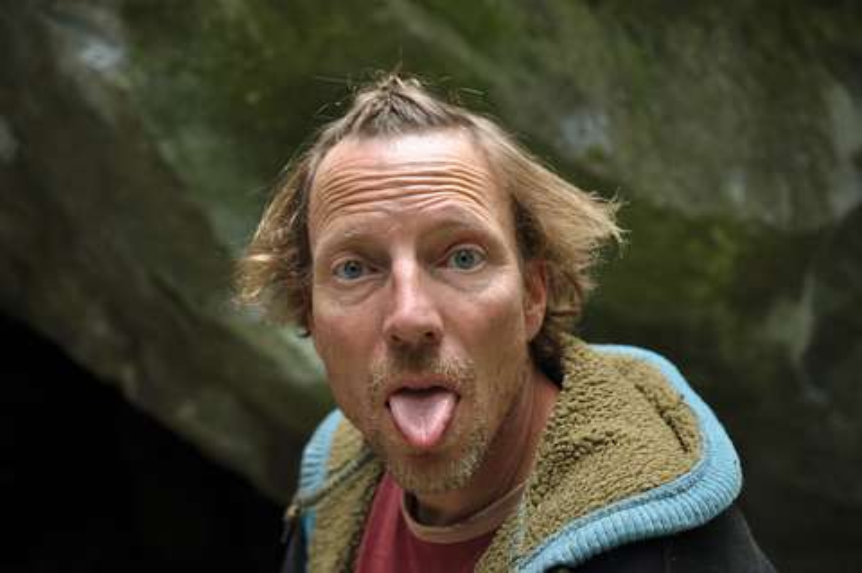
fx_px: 1256
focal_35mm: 52
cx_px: 431
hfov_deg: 37.9
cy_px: 286
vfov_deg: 25.7
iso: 200
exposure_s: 1/125
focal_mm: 35
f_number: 2.8
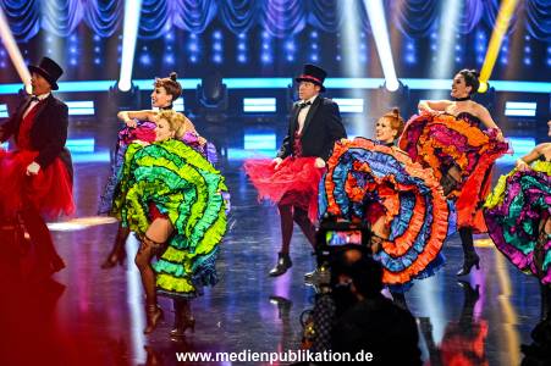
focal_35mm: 250
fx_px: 3823
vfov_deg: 5.5
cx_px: 276
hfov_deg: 8.2
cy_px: 183
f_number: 4
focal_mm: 250
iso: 3200
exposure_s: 1/200
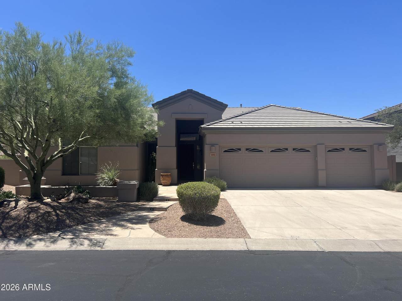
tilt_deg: +2.8
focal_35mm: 26
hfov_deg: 67.3
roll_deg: +0.6
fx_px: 302
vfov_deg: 53.1
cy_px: 150
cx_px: 201
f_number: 1.5
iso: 50
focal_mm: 5.7
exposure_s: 1/4444
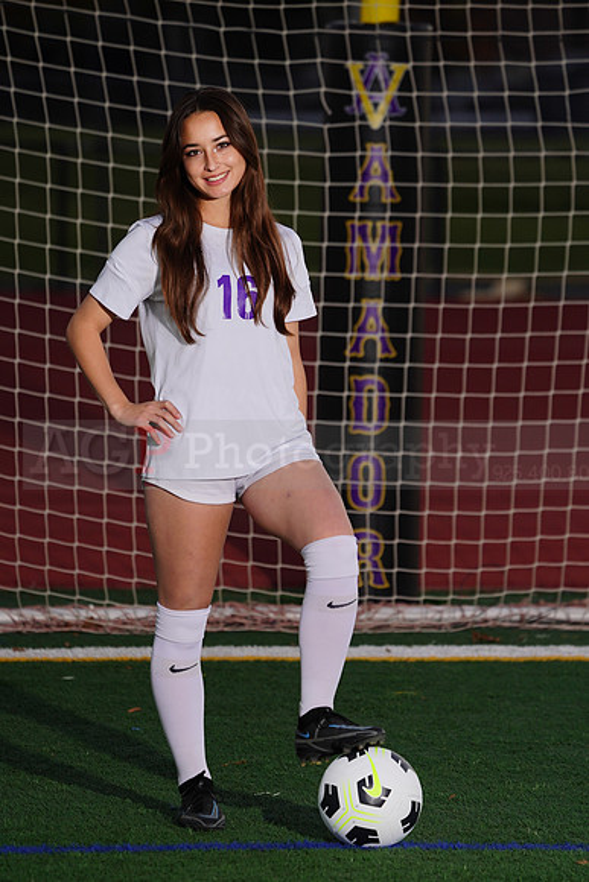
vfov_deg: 7.7
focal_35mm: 268
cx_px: 294
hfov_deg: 5.1
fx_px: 6573
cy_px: 441
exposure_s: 1/200
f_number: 5.6
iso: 320
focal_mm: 268
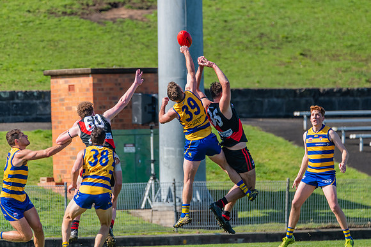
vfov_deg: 2.5
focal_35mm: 542
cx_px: 201
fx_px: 5590
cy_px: 113
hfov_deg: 3.8
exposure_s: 1/1600
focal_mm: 500
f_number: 7.1
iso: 800
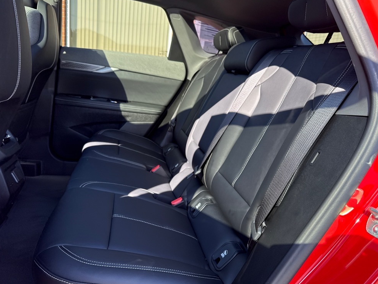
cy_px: 144
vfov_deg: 54.9
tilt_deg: -11.6
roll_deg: -2.1
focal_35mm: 25
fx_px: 273
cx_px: 195
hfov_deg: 69.4
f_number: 1.78
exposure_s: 1/246
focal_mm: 6.76
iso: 64
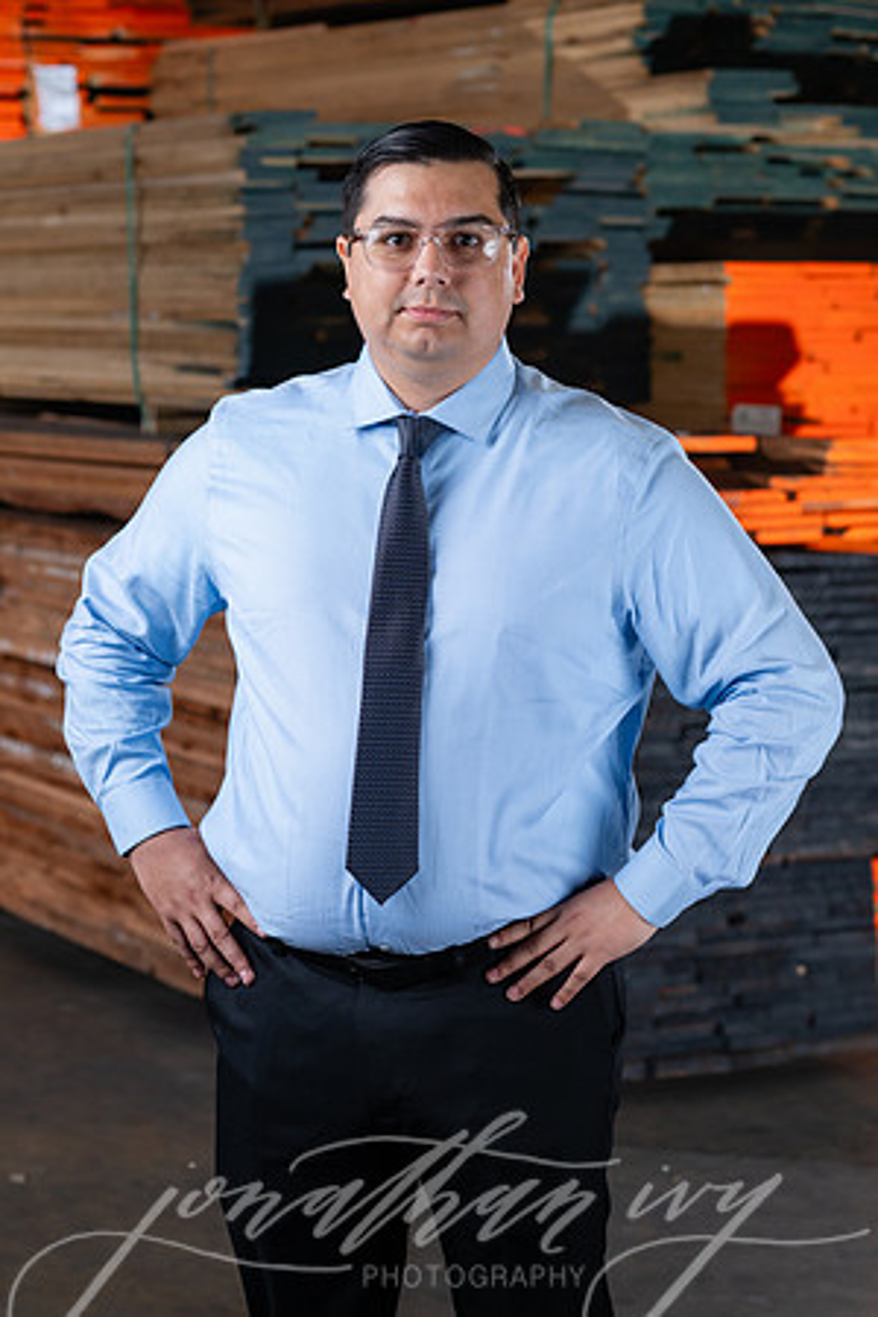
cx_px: 439
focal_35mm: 85
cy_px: 658
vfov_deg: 23.9
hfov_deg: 16.1
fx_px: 3109
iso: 400
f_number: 5.6
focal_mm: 85
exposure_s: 1/60
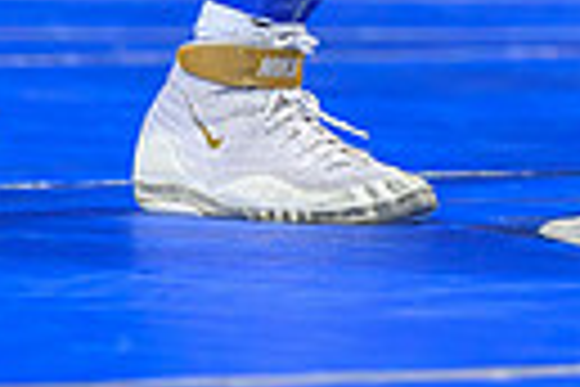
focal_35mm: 915
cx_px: 992
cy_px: -561
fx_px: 14741
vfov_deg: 1.5
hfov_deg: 2.2
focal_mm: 165
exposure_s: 1/800
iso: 2500
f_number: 2.8
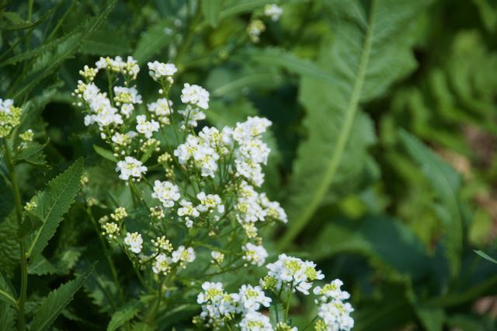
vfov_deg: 4.6
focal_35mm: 300
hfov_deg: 6.9
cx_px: 248
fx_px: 4139
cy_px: 166
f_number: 5.6
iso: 200
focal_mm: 200
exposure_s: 1/640
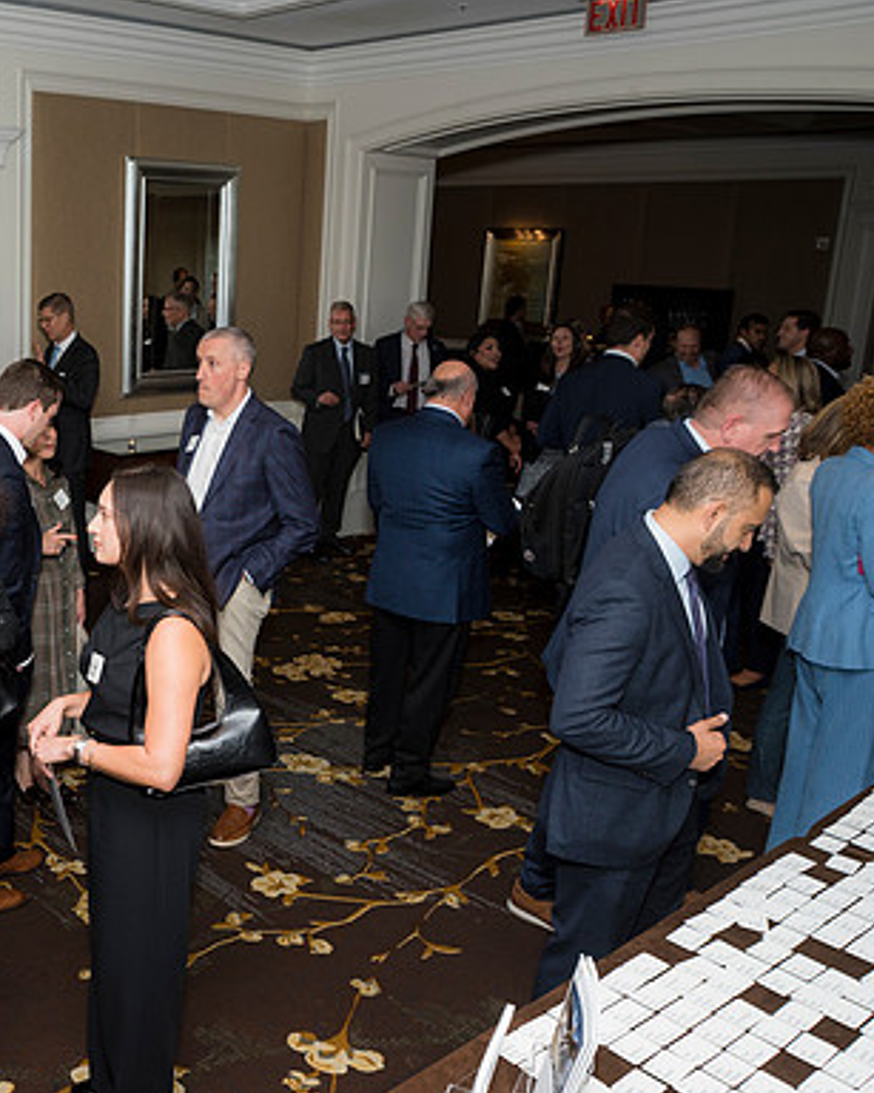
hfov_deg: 39.7
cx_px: 65
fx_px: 1100
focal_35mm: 34
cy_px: 548
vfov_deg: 52.9
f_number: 5.6
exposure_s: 1/125
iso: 800
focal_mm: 24
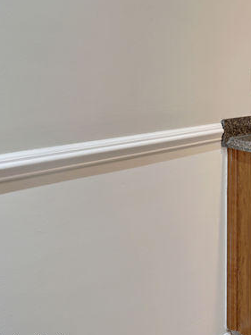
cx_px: 309
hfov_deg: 29.6
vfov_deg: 43.6
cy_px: 66
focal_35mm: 41
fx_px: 397
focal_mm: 16
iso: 200
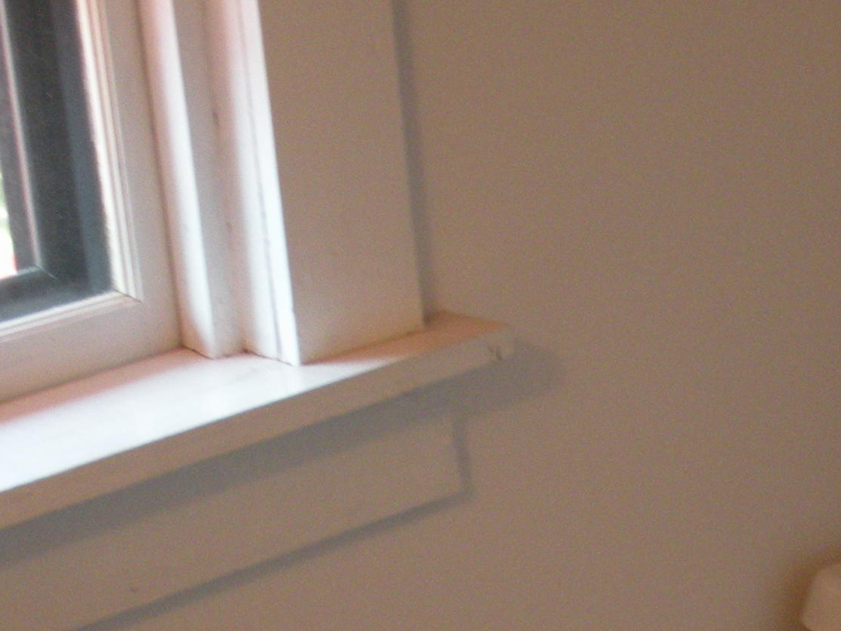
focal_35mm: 94
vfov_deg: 15.3
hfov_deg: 20.5
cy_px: 726
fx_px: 2284
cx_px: 739
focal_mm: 6.3
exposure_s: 1/60.5
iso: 257
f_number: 3.5
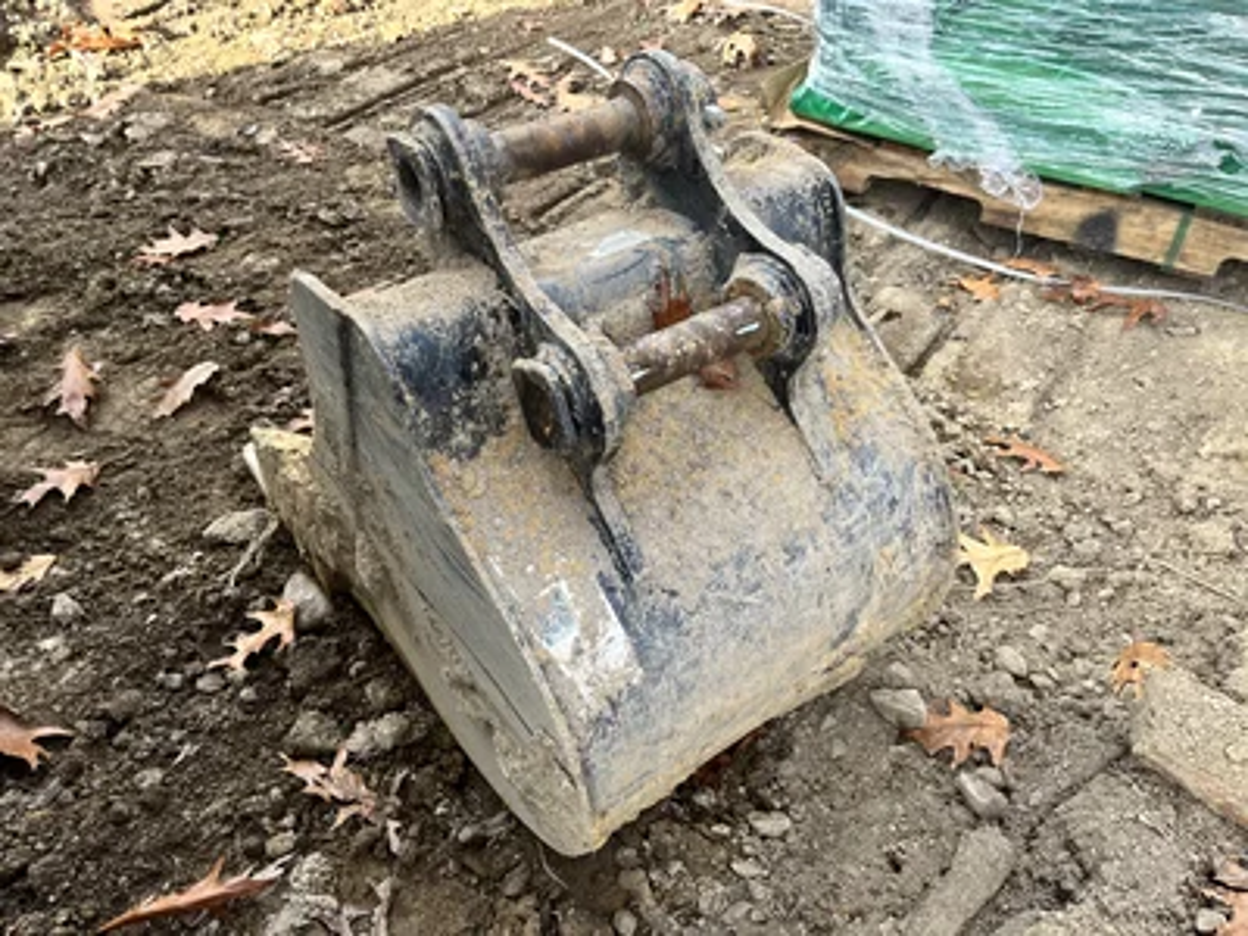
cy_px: 468
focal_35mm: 26
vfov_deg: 53.1
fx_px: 937
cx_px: 624
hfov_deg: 67.3
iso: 40
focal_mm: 5.1
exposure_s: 1/179
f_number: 1.6
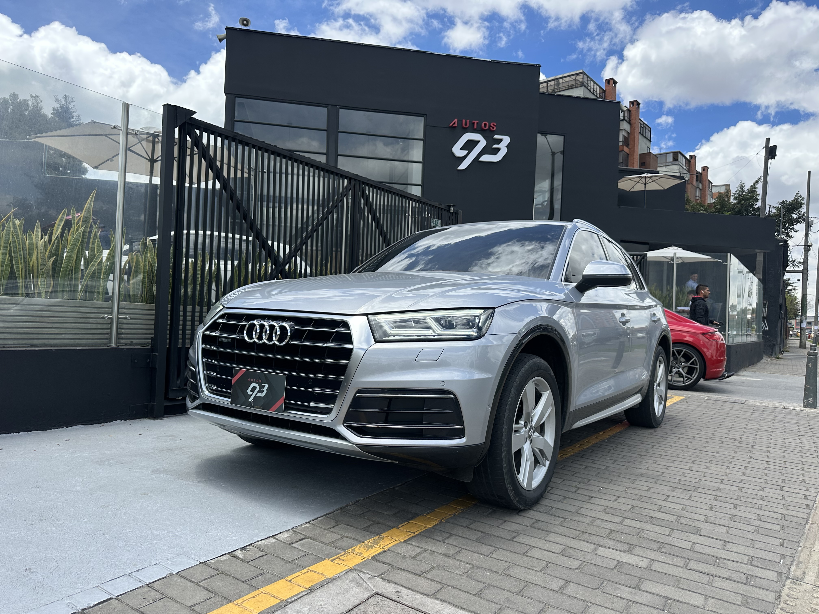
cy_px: 307
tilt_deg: +0.8
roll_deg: -3.0
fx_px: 568
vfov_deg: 56.8
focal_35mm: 24
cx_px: 410
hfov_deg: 71.6
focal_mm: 6.86
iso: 80
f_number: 1.78
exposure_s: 1/3472
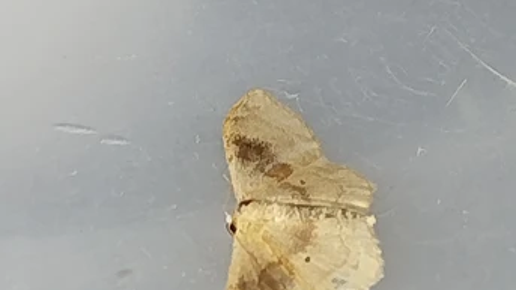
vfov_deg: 6.6
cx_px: 313
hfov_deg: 11.6
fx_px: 2531
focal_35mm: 185
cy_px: 132
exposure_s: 1/50
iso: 125
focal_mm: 5.31
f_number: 1.7
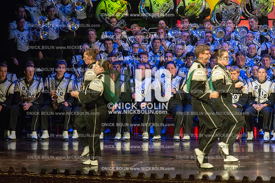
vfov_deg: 5.3
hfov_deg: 7.9
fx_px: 1985
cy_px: 92
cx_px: 138
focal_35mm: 260
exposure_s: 1/250
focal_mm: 260
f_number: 5.6
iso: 8000
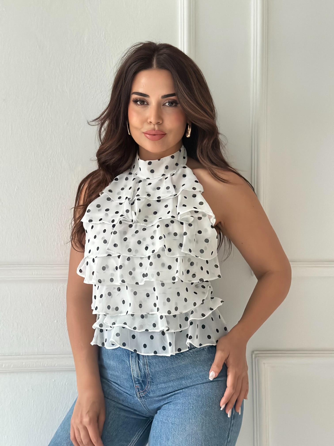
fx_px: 618
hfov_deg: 30.3
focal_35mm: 48
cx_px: 167
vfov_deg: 39.7
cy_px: 223
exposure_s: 1/30
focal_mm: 6.86
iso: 1000
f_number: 1.78
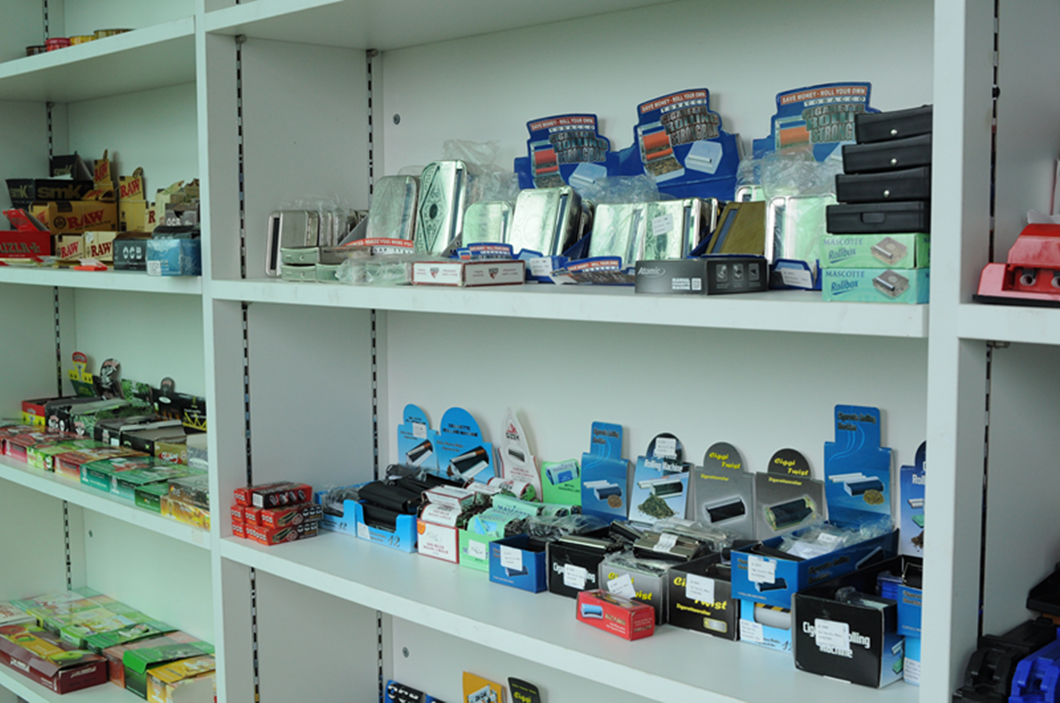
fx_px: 1235
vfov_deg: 31.8
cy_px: 352
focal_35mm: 42
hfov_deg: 46.5
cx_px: 530
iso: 400
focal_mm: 28
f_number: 10
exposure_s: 1/30
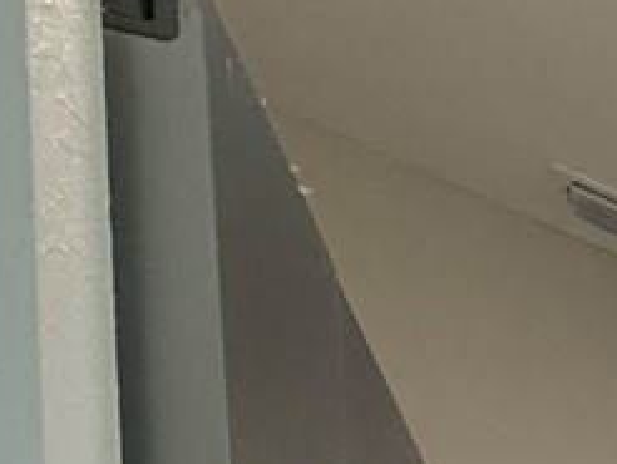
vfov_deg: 12.3
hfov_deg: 13.0
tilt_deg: -1.7
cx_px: 1650
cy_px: 1161
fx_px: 1624
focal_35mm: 91
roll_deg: +0.6
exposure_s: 1/120
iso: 200
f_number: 2.2
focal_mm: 2.22
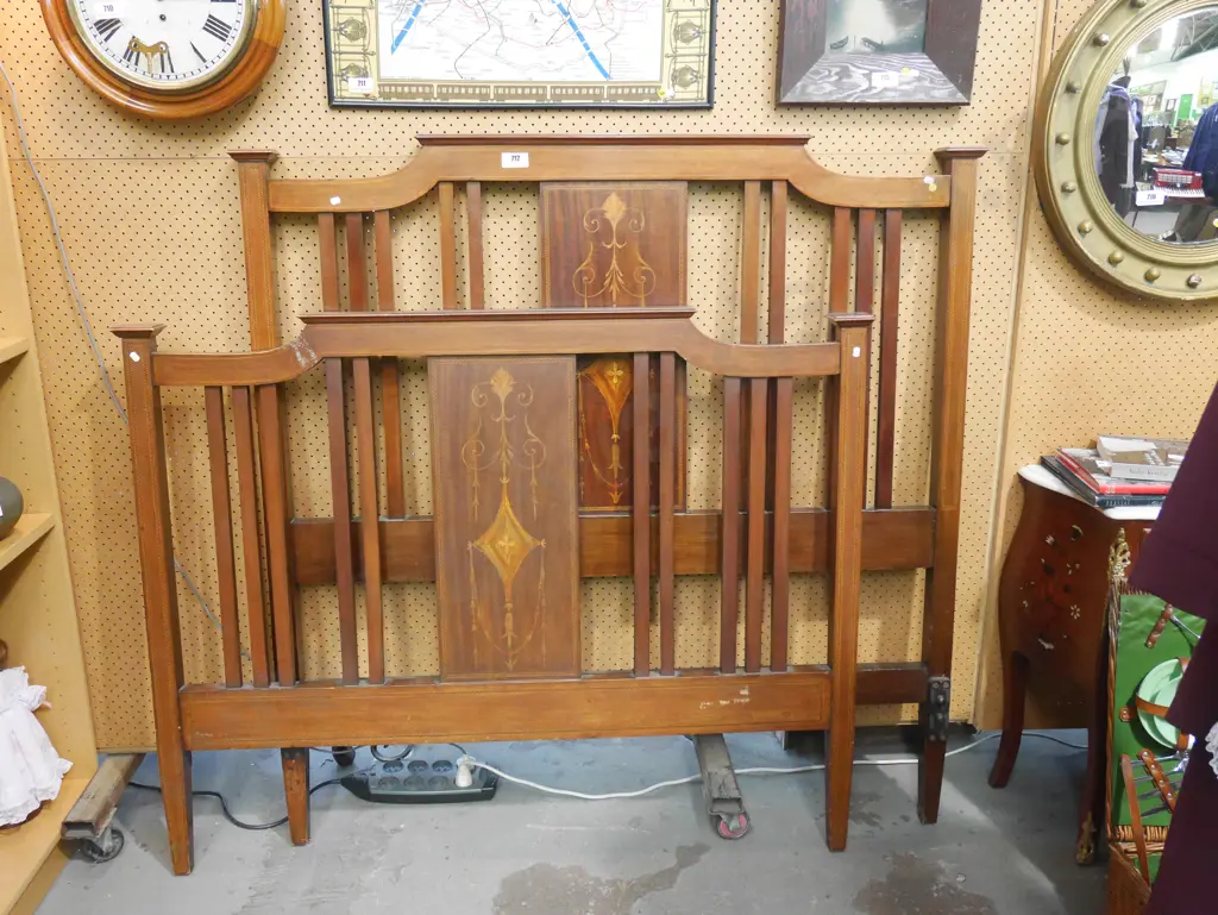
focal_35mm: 32
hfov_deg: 56.8
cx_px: 609
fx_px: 1126
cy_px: 458
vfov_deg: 44.2
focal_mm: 16
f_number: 5
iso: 3200
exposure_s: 1/30
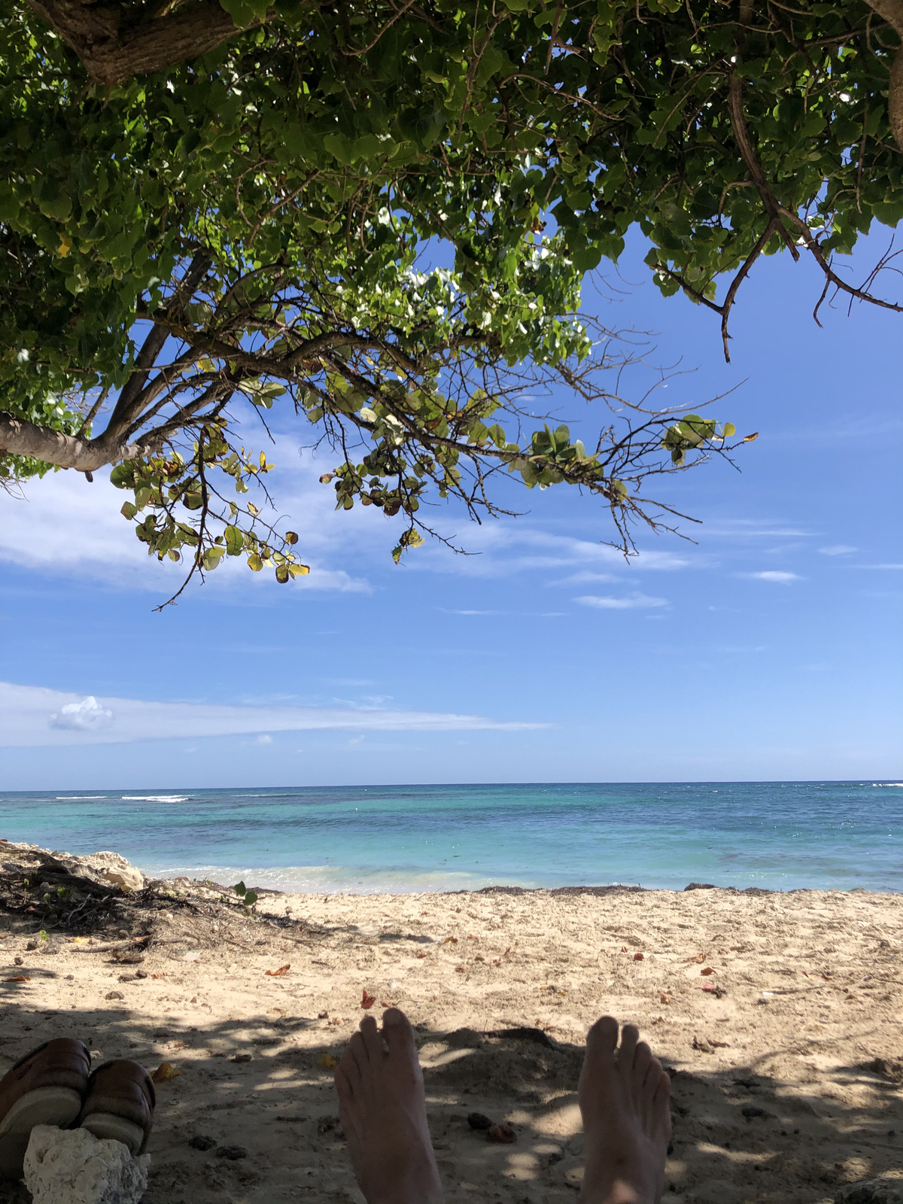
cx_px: 452
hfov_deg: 49.7
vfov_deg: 63.4
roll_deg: +0.9
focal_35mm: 28
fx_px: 974
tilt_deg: +11.2
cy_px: 602
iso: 20
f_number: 1.8
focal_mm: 4
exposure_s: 1/3003
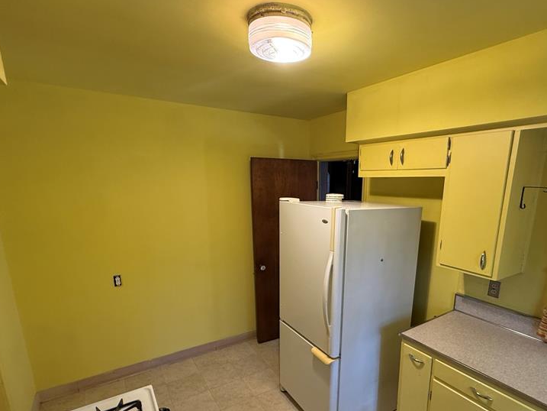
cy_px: 254
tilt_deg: -14.0
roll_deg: -0.9
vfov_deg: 65.1
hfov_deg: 81.1
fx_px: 316
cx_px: 317
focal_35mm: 20
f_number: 2.2
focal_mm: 2.22
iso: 250
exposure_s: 1/60
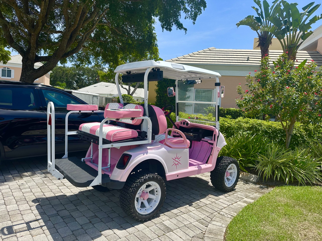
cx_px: 161
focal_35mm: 24
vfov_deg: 56.8
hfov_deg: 71.6
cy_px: 120
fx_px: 223
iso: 80
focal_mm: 6.86
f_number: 1.78
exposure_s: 1/4016
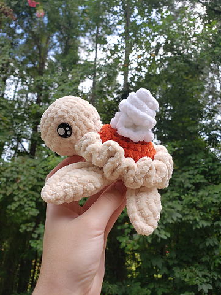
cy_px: 142
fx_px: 230
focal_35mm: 27
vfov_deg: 65.3
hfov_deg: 51.4
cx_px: 114
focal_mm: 4.3
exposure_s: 1/120
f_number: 2.4
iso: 50
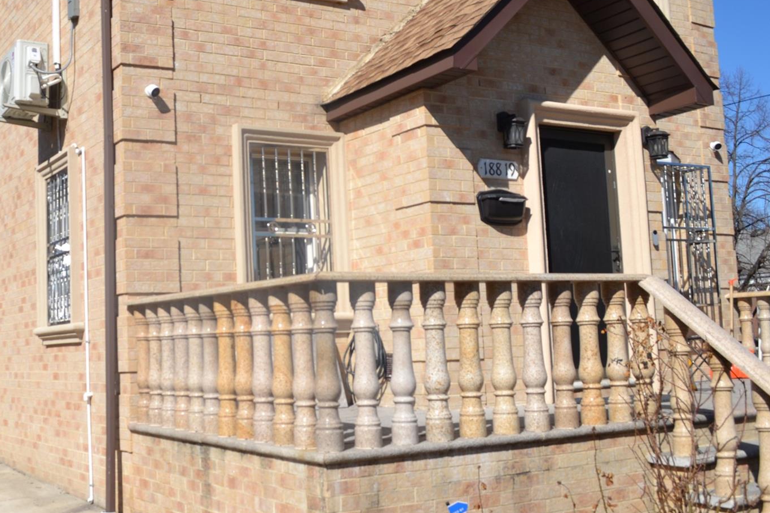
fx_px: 962
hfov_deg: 42.7
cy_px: 260
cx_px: 231
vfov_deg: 29.9
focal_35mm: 45
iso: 100
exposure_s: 1/320
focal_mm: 20
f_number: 9
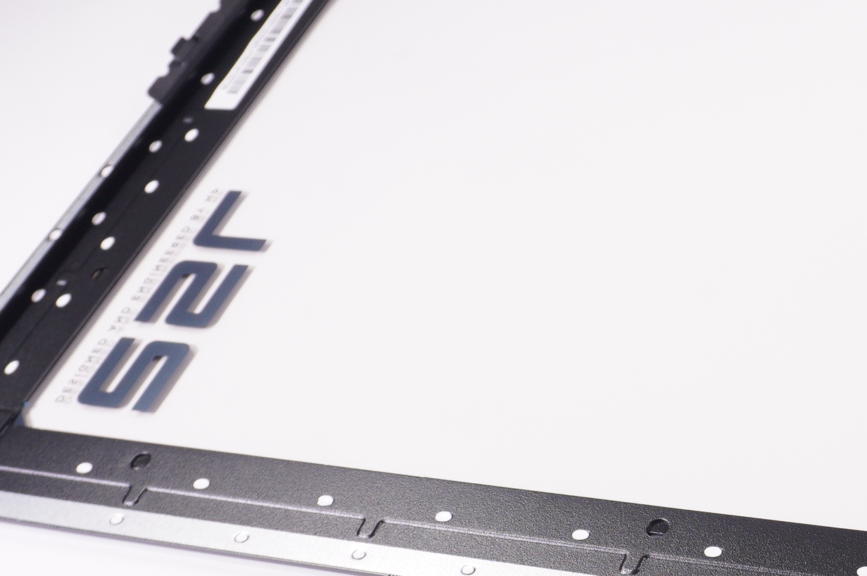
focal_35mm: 84
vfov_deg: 16.2
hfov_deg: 23.2
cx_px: 862
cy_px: 245
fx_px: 2026
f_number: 6.3
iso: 400
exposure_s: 1/200
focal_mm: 23
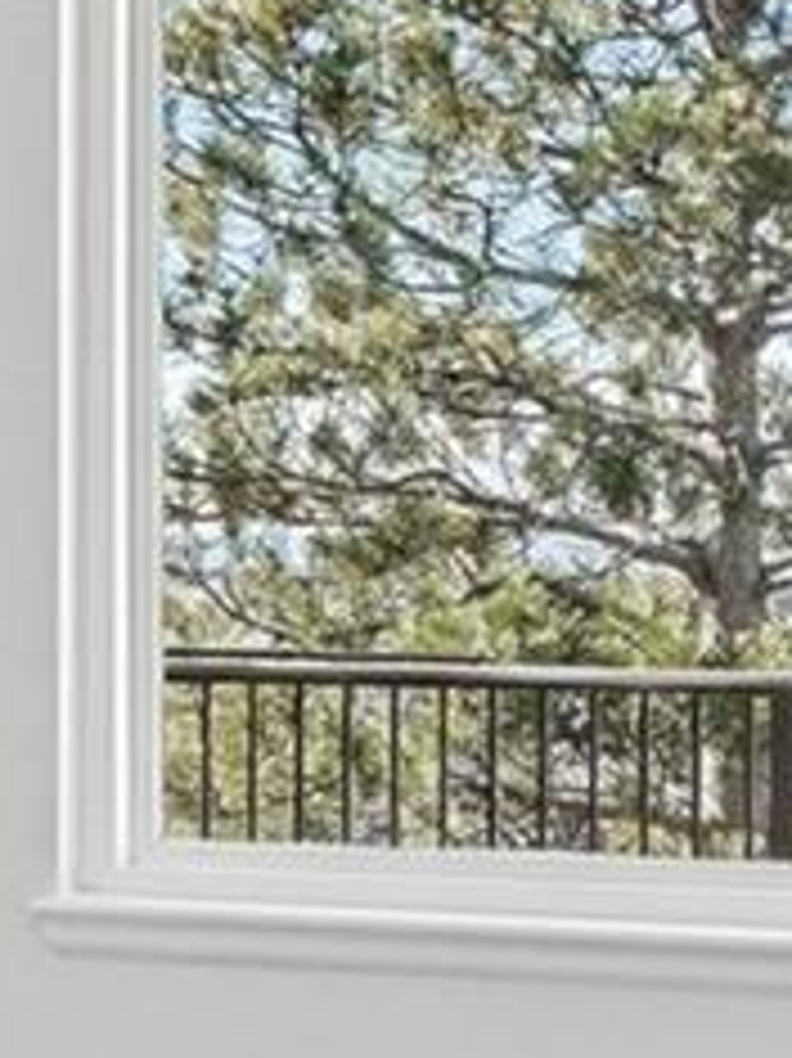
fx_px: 3603
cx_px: -63
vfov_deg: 16.7
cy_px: 675
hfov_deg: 12.3
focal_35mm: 118
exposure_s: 1/30
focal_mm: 12
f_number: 8
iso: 125
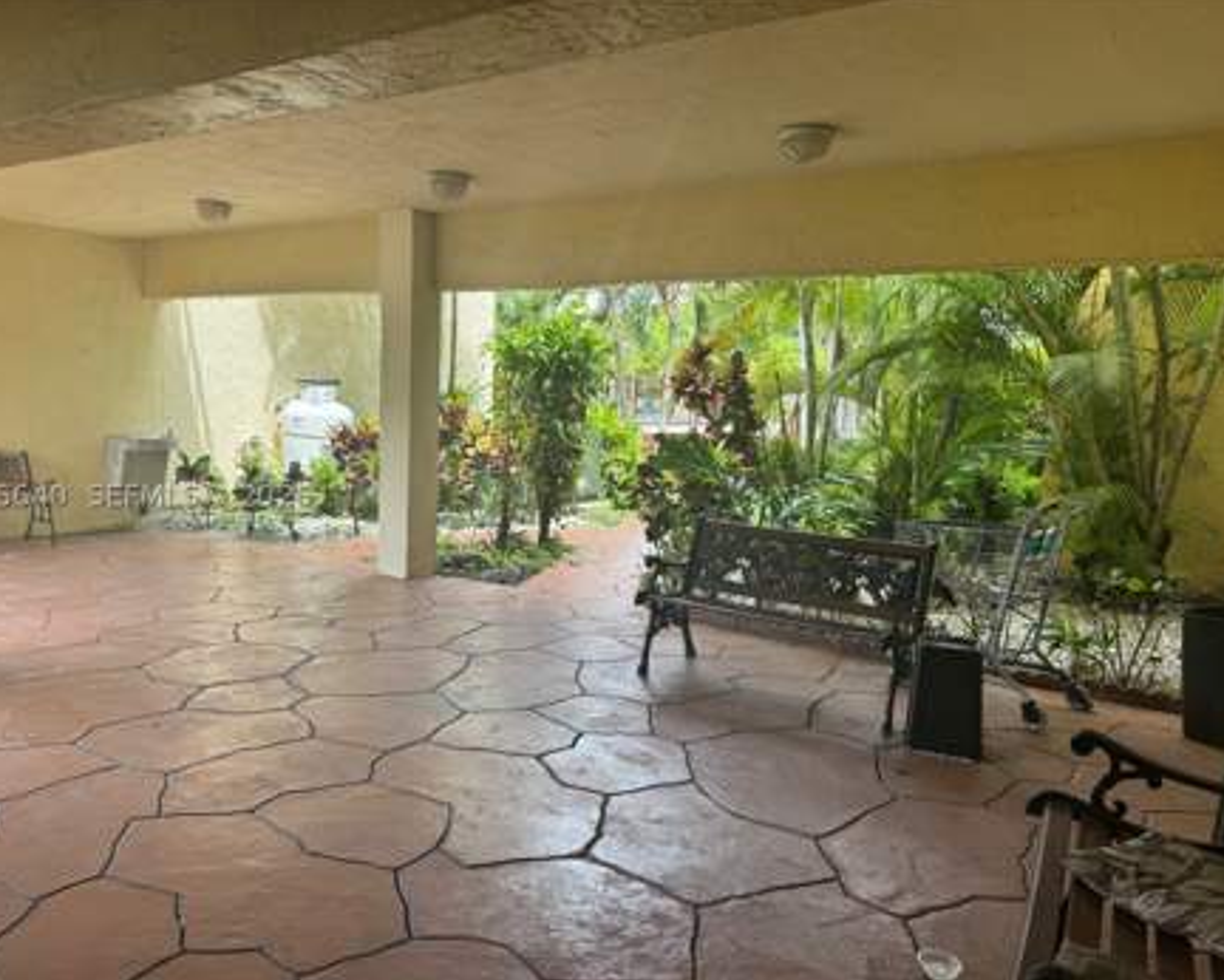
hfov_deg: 65.9
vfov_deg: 55.0
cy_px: 496
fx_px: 942
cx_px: 572
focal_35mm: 26
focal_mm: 6.76
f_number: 1.78
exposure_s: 1/249
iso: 64
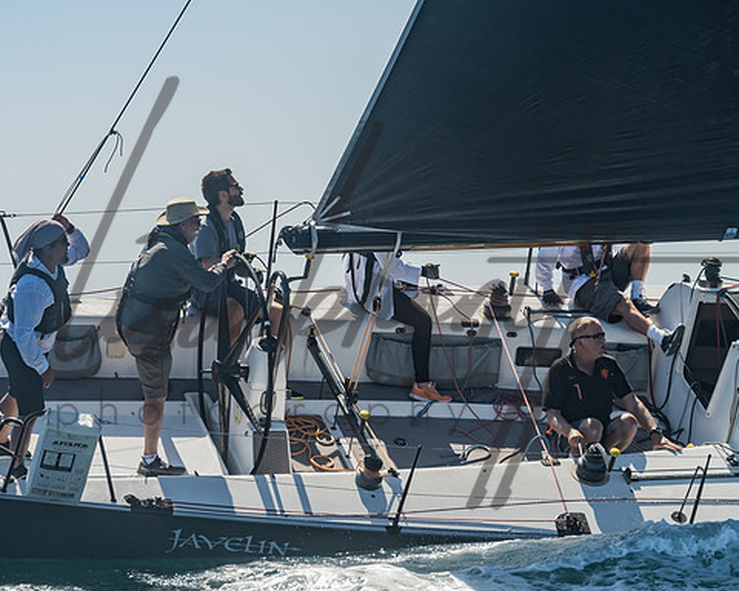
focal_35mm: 194
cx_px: 303
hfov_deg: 10.0
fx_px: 4243
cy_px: 248
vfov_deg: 8.0
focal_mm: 120
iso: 160
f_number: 6.3
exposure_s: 1/400
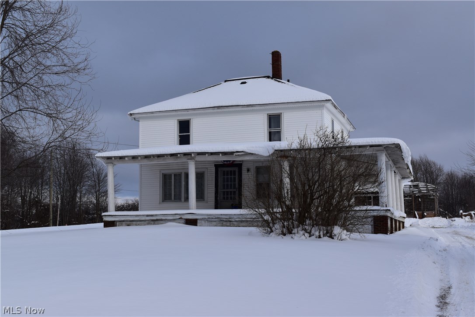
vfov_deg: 26.5
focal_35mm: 51
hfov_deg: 38.9
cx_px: 238
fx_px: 673
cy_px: 158
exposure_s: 1/500
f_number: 11
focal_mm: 34
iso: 320
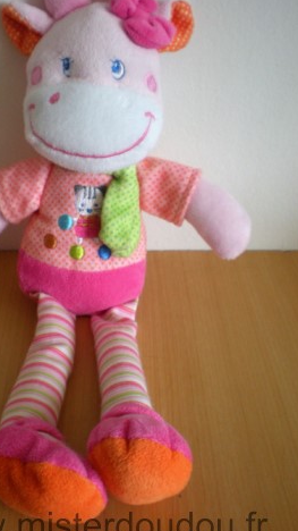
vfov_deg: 44.6
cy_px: 253
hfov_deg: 25.8
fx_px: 647
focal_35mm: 46
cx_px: 96
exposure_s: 1/19
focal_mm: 6.3
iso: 200
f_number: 3.1
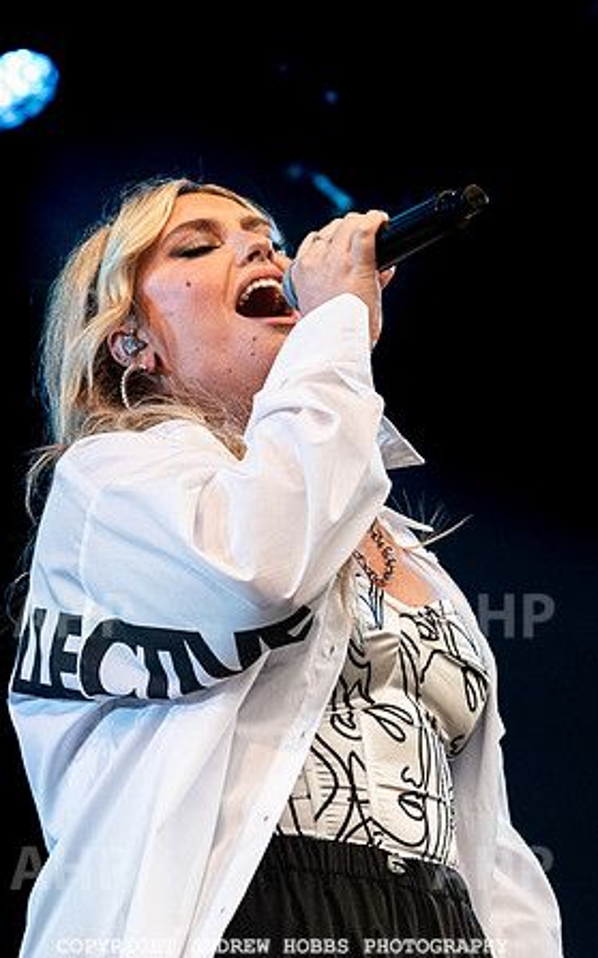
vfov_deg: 10.9
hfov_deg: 6.8
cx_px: 207
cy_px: 330
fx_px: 5011
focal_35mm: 192
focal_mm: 95
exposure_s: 1/1000
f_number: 4.5
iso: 4000
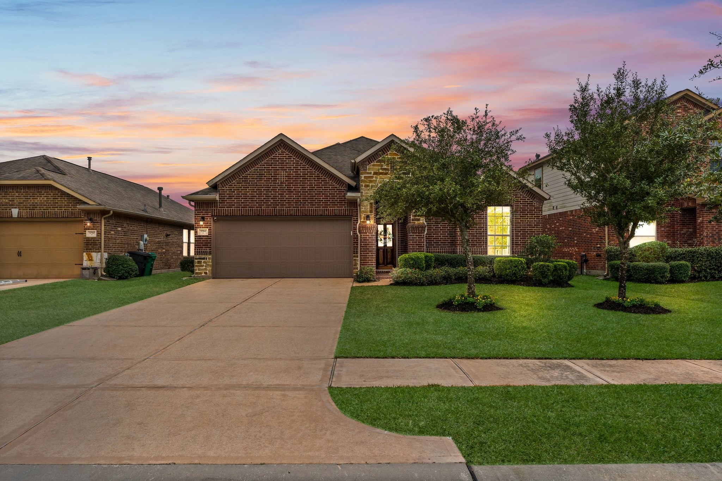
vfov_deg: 53.1
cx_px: 361
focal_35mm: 24
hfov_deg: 73.7
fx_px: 481
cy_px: 240
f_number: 10
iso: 640
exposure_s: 1/640
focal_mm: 24
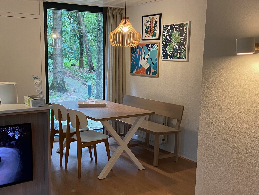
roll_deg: -0.6
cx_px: 100
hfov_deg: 44.5
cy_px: 111
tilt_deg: -11.3
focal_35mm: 42
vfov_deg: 34.3
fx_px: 314
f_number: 1.8
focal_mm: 4.25
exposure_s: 1/50
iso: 160
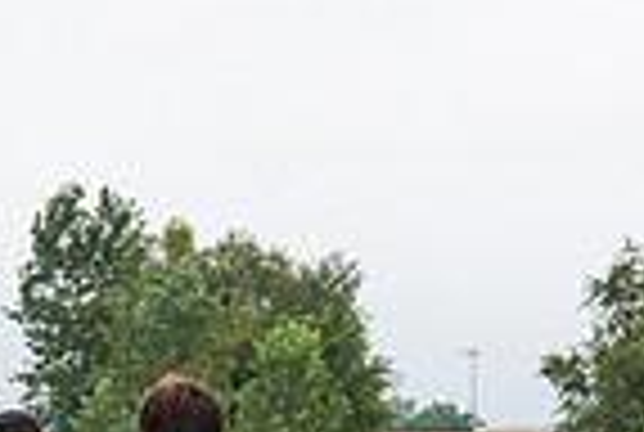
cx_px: 448
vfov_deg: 3.8
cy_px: 815
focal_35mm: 359
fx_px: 6435
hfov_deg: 5.7
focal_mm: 55
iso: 1600
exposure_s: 1/1250
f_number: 10
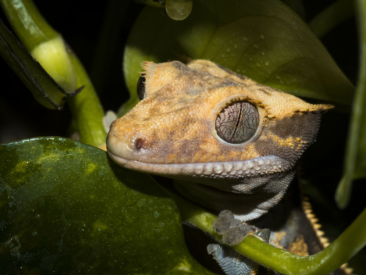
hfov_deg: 16.4
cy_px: 138
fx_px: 1269
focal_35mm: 120
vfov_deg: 12.3
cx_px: 183
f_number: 14
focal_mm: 60
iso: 640
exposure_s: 1/125
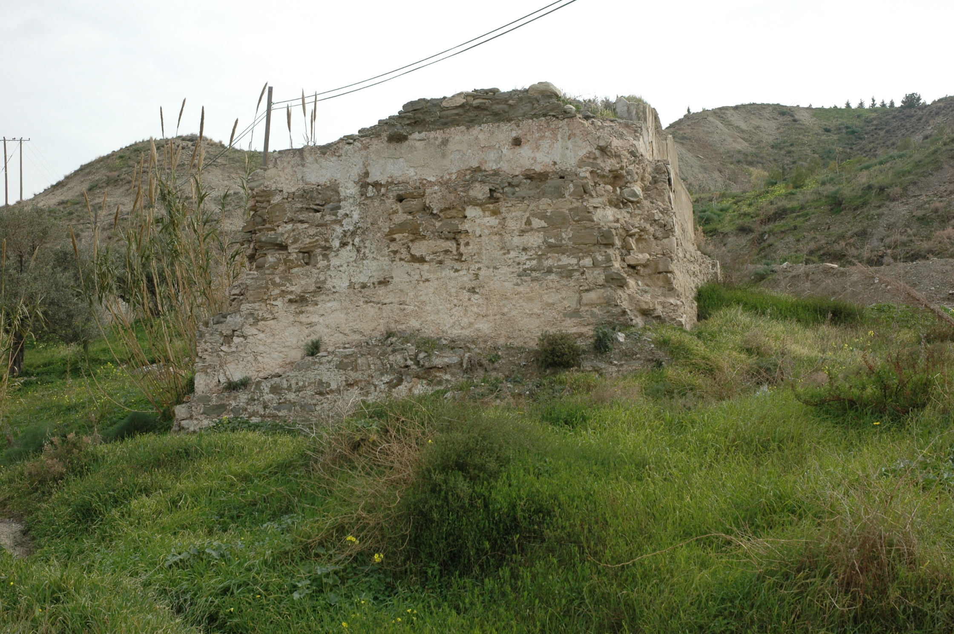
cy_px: 317
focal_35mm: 57
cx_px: 477
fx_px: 1509
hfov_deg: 35.1
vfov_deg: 23.7
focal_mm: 38
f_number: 9
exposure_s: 1/320
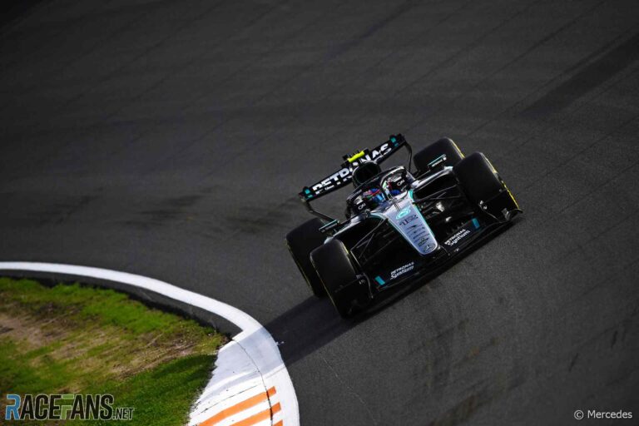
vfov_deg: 3.4
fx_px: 7099
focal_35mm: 400
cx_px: 320
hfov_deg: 5.2
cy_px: 213
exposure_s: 1/4000
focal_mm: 400
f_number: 4
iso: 200
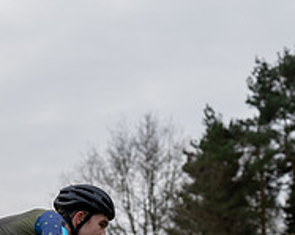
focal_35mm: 204
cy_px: 278
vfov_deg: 7.5
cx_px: 58
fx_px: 1778
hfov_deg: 9.5
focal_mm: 70
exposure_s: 1/1000
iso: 640
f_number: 4.5
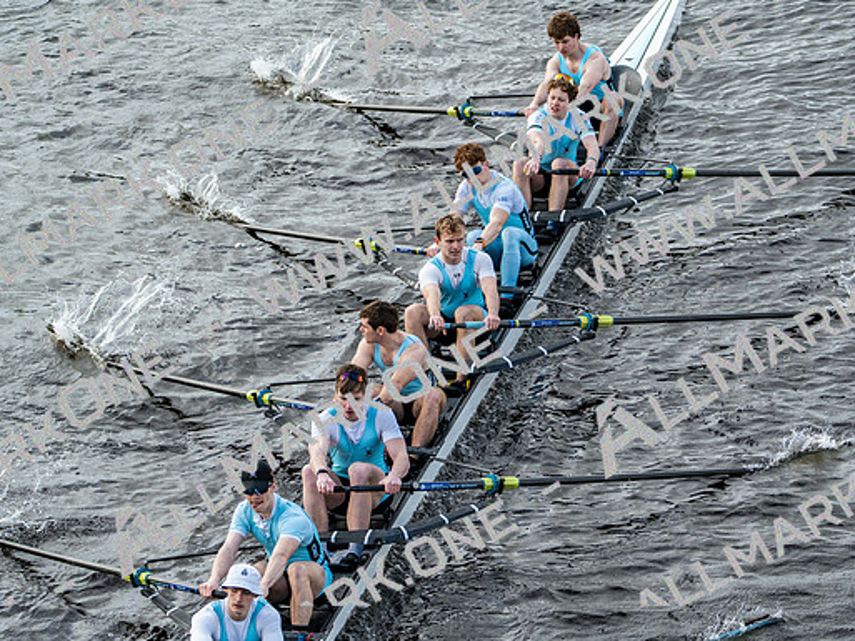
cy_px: 320
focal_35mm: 235
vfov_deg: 6.3
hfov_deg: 8.4
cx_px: 453
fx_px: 5806
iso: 800
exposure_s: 1/1250
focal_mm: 216
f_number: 5.6
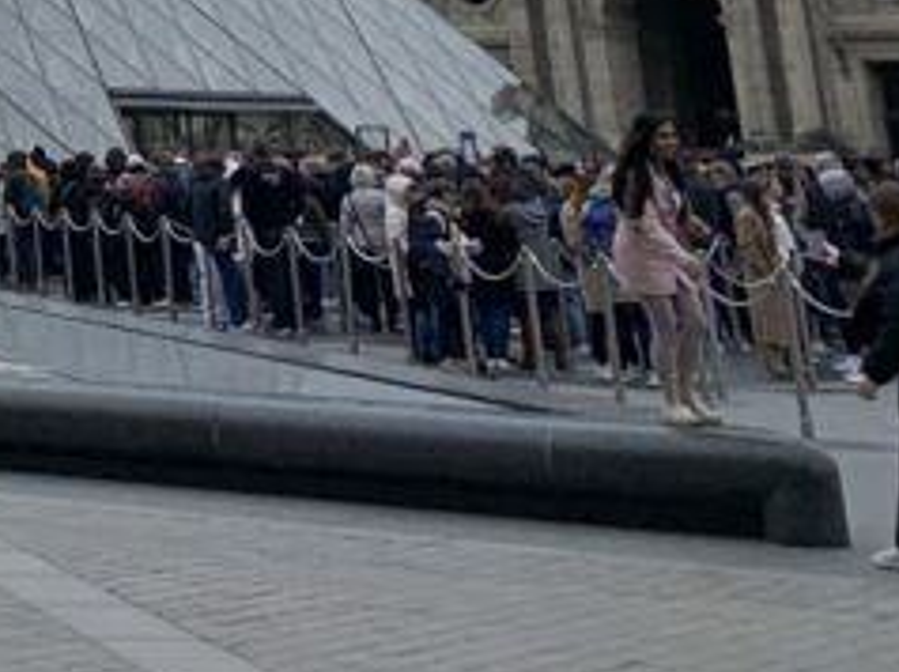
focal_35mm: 112
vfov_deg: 11.7
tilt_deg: +16.8
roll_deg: -0.1
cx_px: -895
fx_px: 2906
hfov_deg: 14.6
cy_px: -695
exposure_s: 1/1536
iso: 25
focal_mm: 4.25
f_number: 1.8
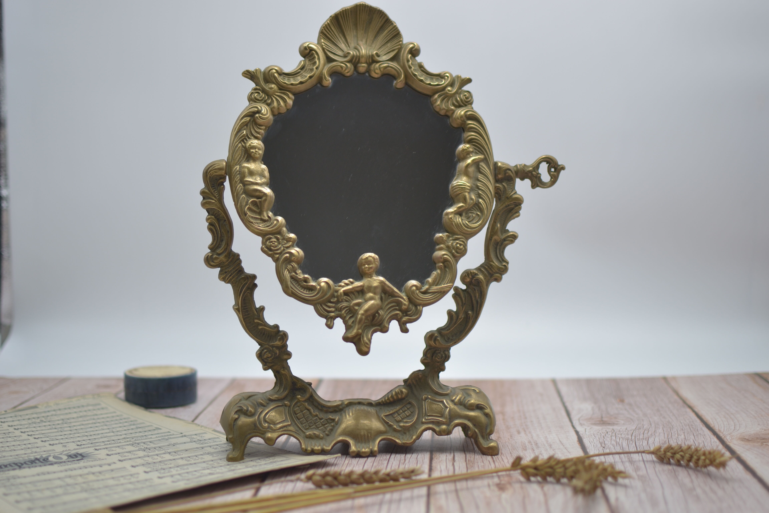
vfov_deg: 25.8
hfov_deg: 37.9
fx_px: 1121
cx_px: 384
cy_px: 256
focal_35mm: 52
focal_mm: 35
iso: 100
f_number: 1.8
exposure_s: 1/500
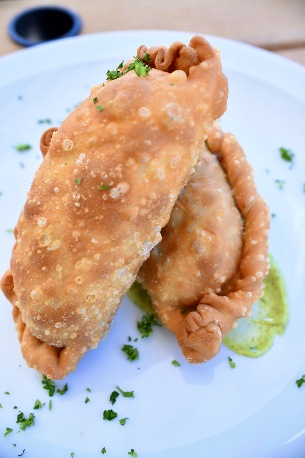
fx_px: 508
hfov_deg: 33.4
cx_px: 152
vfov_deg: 48.5
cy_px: 229
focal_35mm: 40
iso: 500
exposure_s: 1/200
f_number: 10
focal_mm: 40
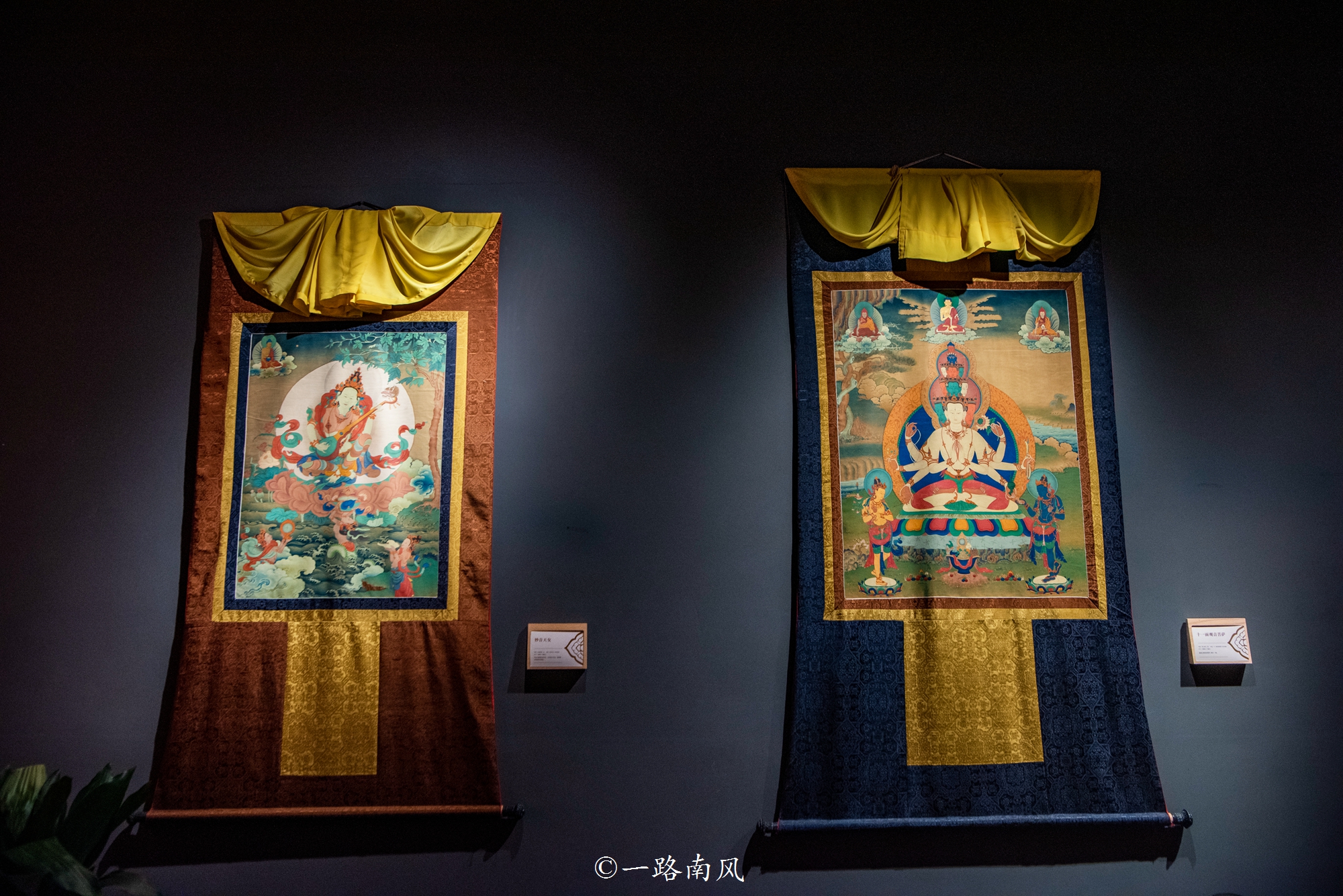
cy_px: 448
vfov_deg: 43.6
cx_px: 672
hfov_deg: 61.9
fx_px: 1120
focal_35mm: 30
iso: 1250
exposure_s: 1/80
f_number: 5.6
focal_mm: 30
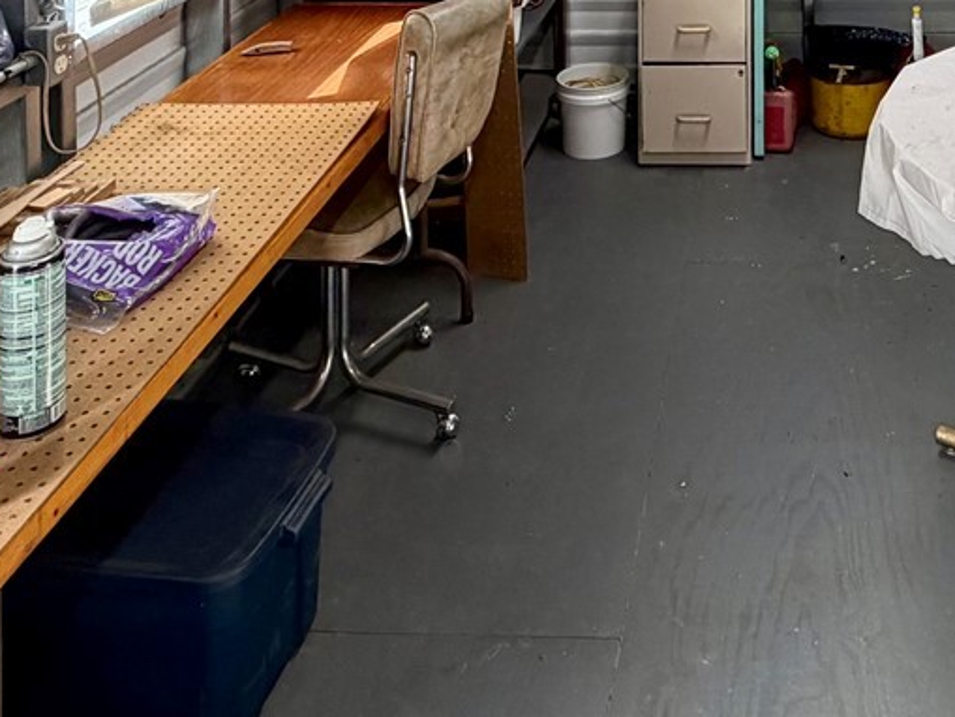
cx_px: 758
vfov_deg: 25.2
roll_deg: +0.8
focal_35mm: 44
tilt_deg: -0.2
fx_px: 1214
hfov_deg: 41.2
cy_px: -349
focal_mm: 2.22
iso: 200
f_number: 2.2
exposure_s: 1/120
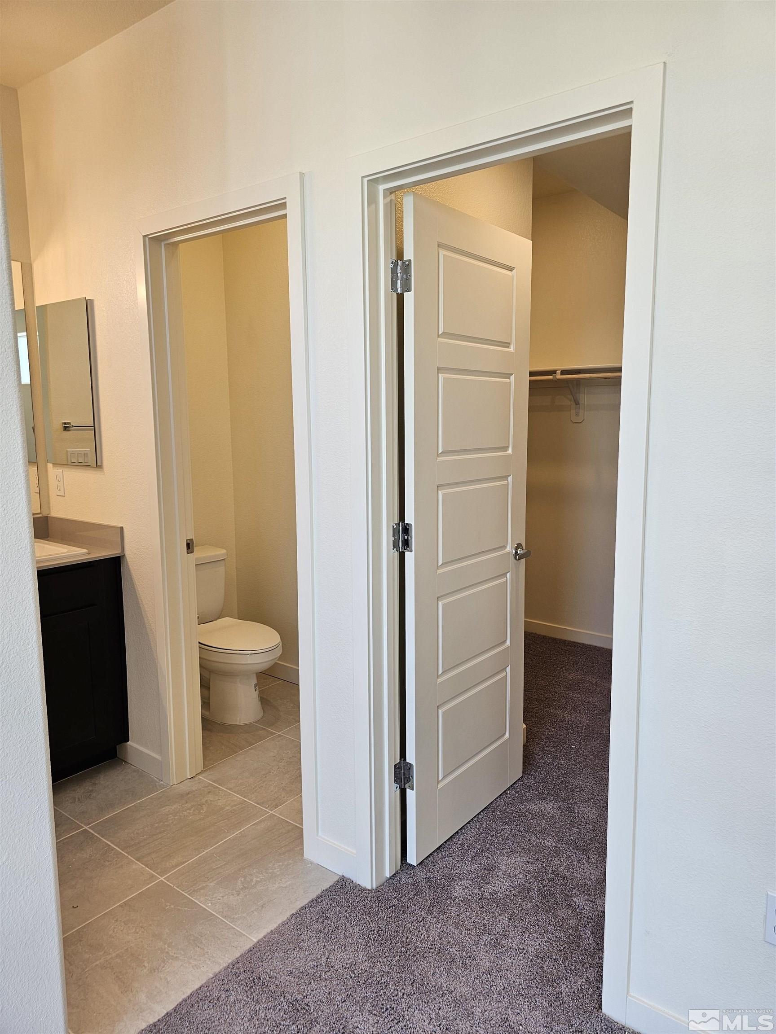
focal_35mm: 23
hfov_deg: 58.9
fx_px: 687
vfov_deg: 73.9
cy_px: 517
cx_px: 388
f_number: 1.7
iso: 50
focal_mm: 6.3
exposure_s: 1/120
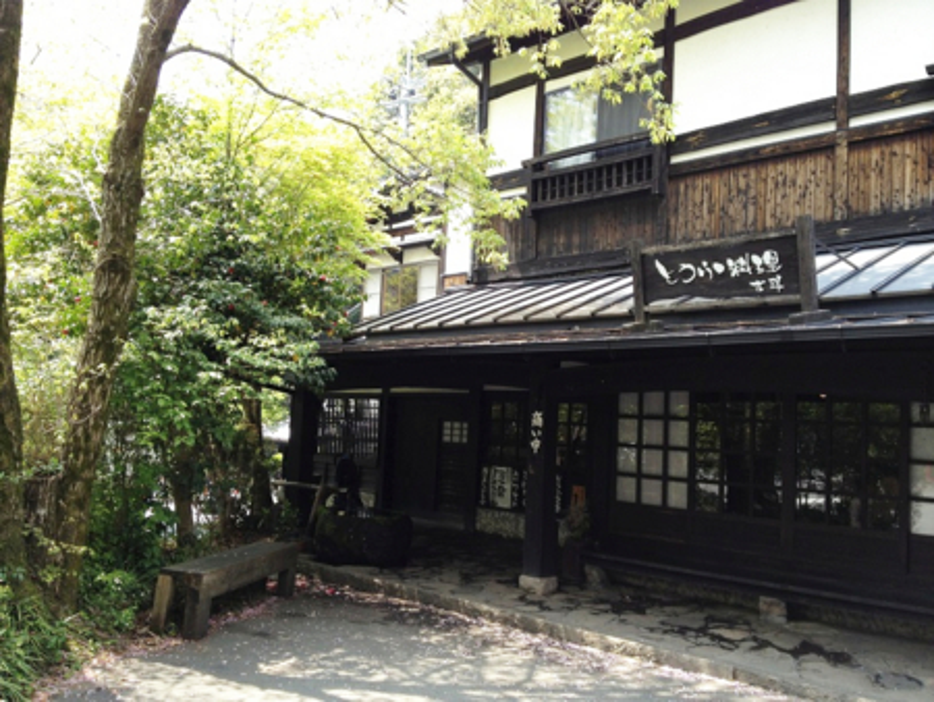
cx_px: 467
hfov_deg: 52.6
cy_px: 351
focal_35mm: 35
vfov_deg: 40.7
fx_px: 945
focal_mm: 4.28
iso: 50
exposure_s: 1/223
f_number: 2.4
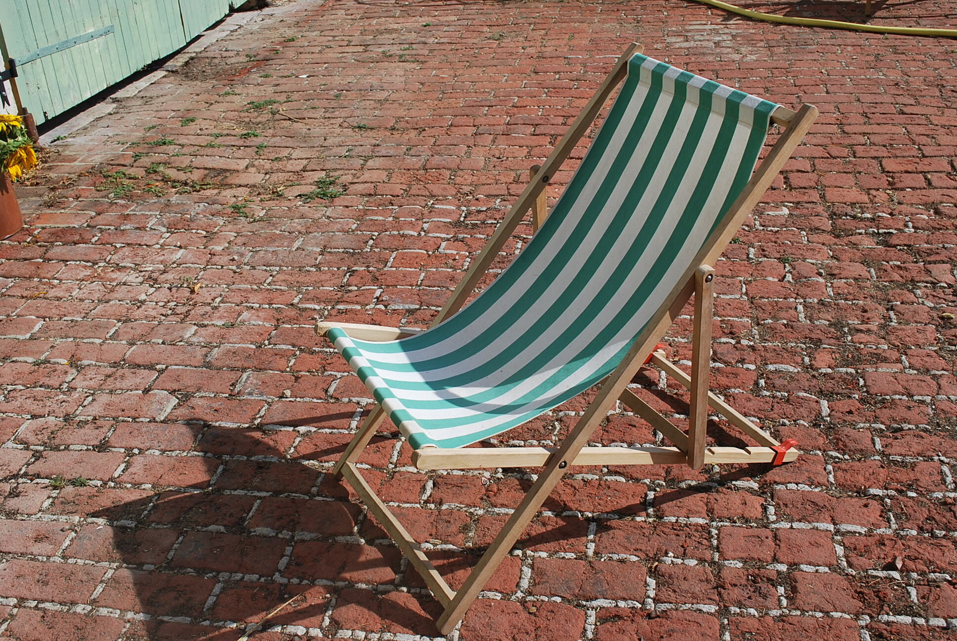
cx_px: 478
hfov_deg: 49.5
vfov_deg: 34.3
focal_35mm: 39
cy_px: 320
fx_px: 1038
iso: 100
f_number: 8
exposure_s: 1/250
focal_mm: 26
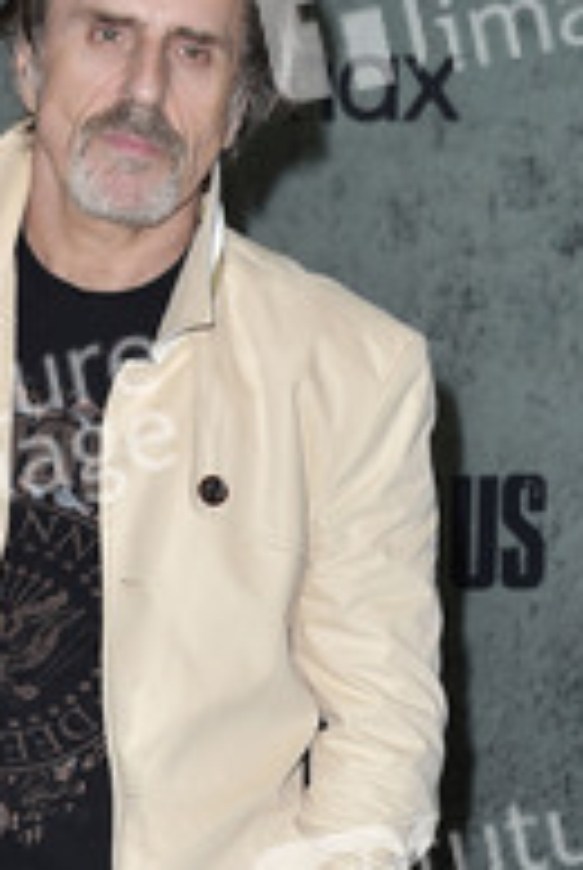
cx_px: 78
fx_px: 2590
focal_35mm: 107
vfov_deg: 18.9
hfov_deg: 12.8
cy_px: 668
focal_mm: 52
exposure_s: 1/250
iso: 640
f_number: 6.3
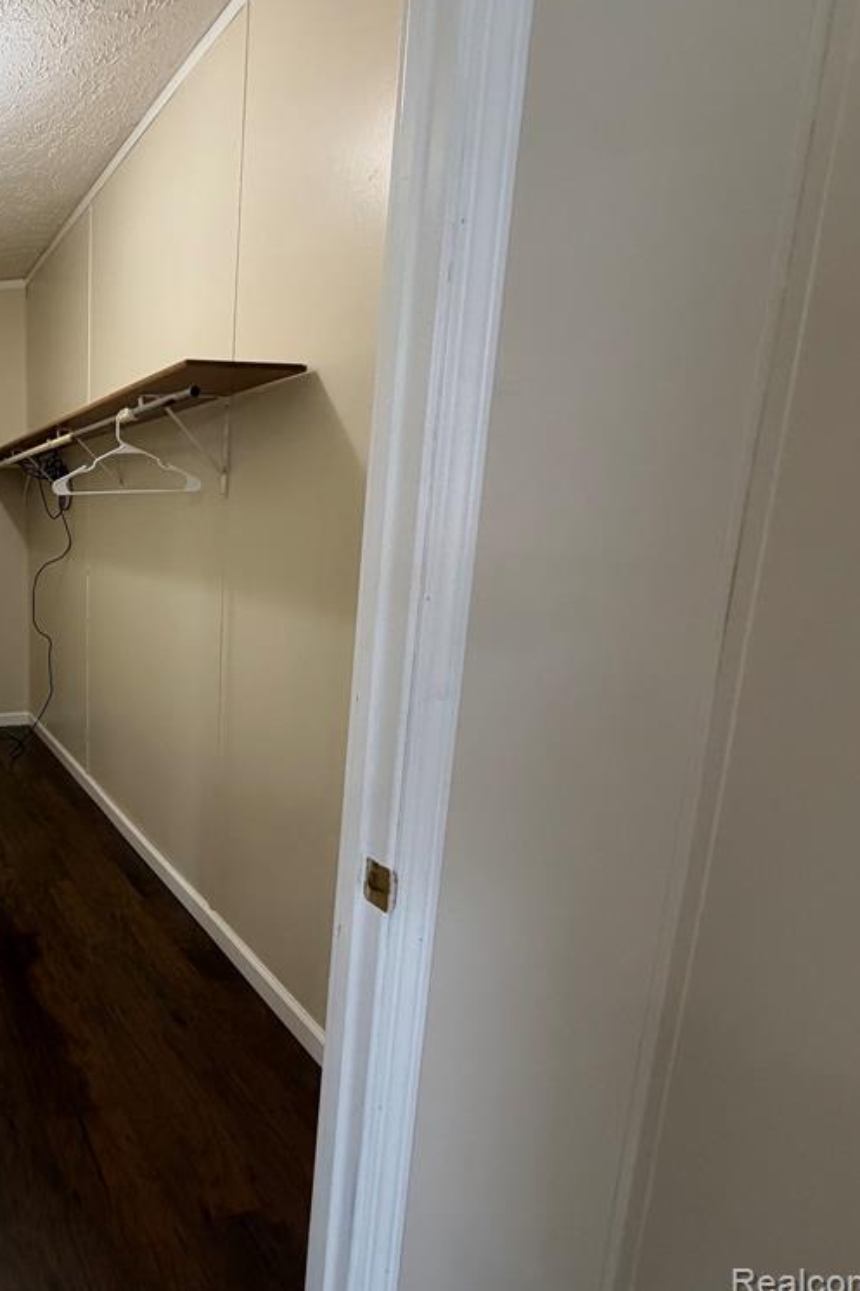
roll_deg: +0.8
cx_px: 21
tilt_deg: -11.0
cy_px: 646
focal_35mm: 20
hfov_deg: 51.2
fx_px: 717
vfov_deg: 84.0
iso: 250
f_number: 2.2
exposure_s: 1/60
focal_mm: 2.22
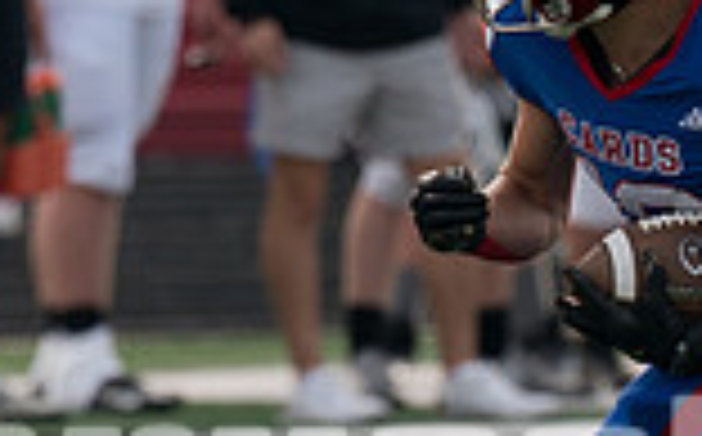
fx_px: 25160
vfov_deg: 1.0
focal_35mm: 1317
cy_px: 117
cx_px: 607
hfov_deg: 1.6
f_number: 2.8
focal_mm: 171
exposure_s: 1/1000
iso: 125
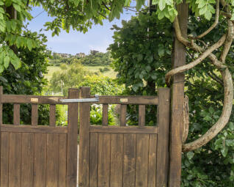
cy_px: 86
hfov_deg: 43.3
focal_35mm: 42
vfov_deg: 35.6
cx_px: 81
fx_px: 291
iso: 400
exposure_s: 1/200
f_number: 8
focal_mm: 20
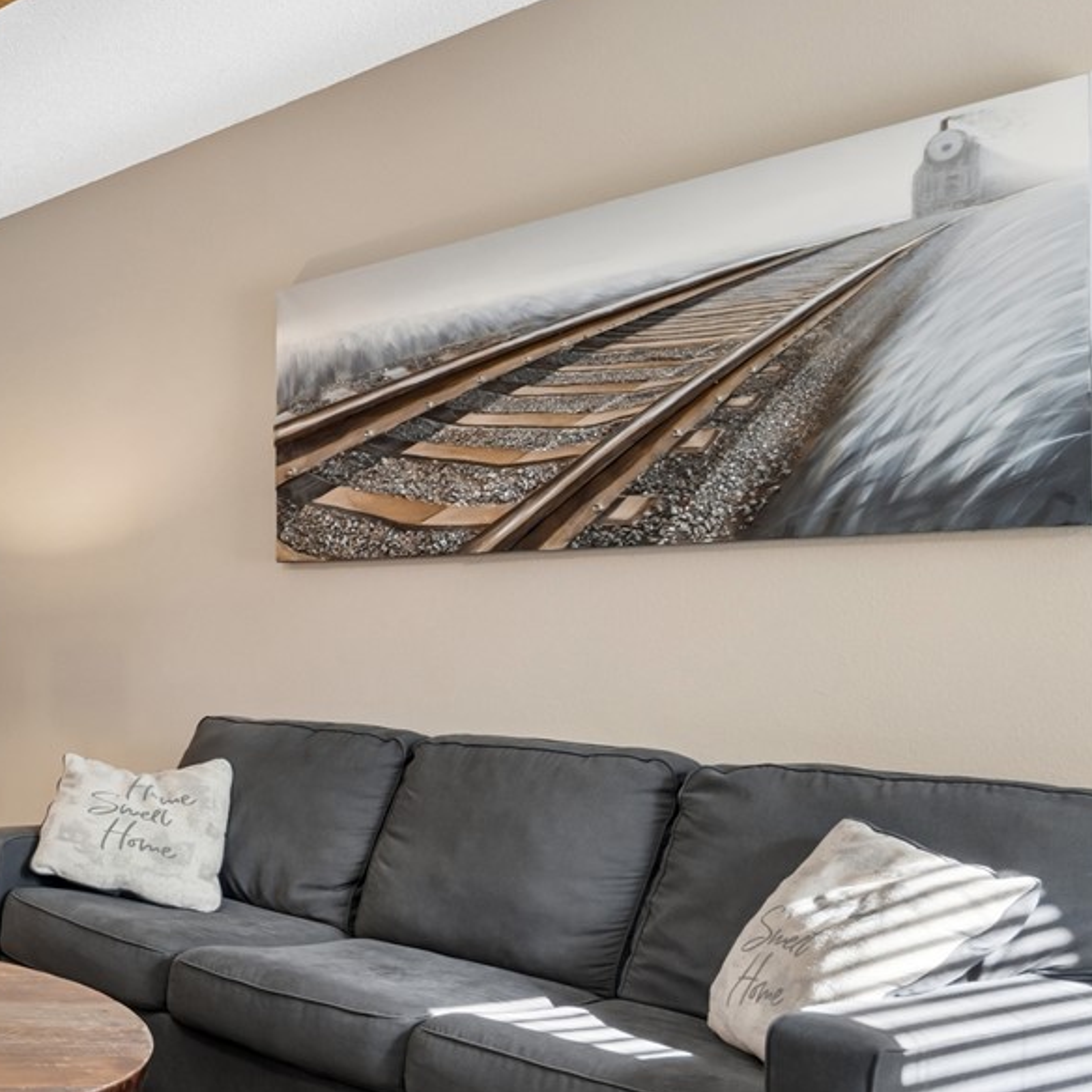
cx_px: -382
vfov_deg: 40.0
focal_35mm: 42
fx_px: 1499
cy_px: 618
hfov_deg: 30.2
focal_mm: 17
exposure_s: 1/6
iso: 400
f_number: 9
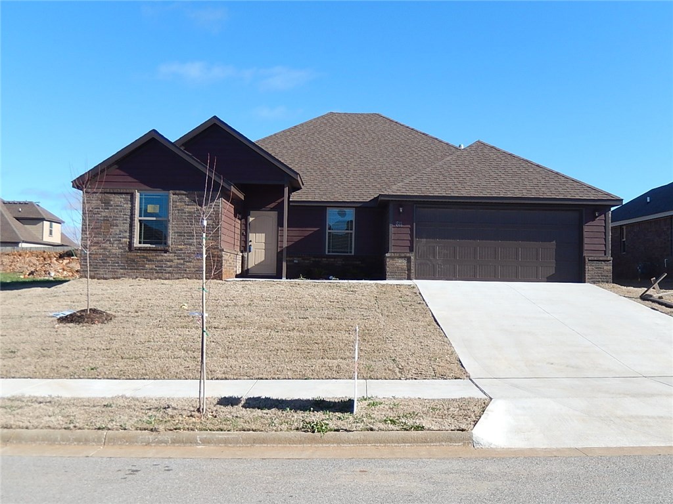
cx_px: 336
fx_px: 700
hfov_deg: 51.4
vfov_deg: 39.7
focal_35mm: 36
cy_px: 252
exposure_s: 1/640
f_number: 4
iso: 125
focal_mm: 6.5
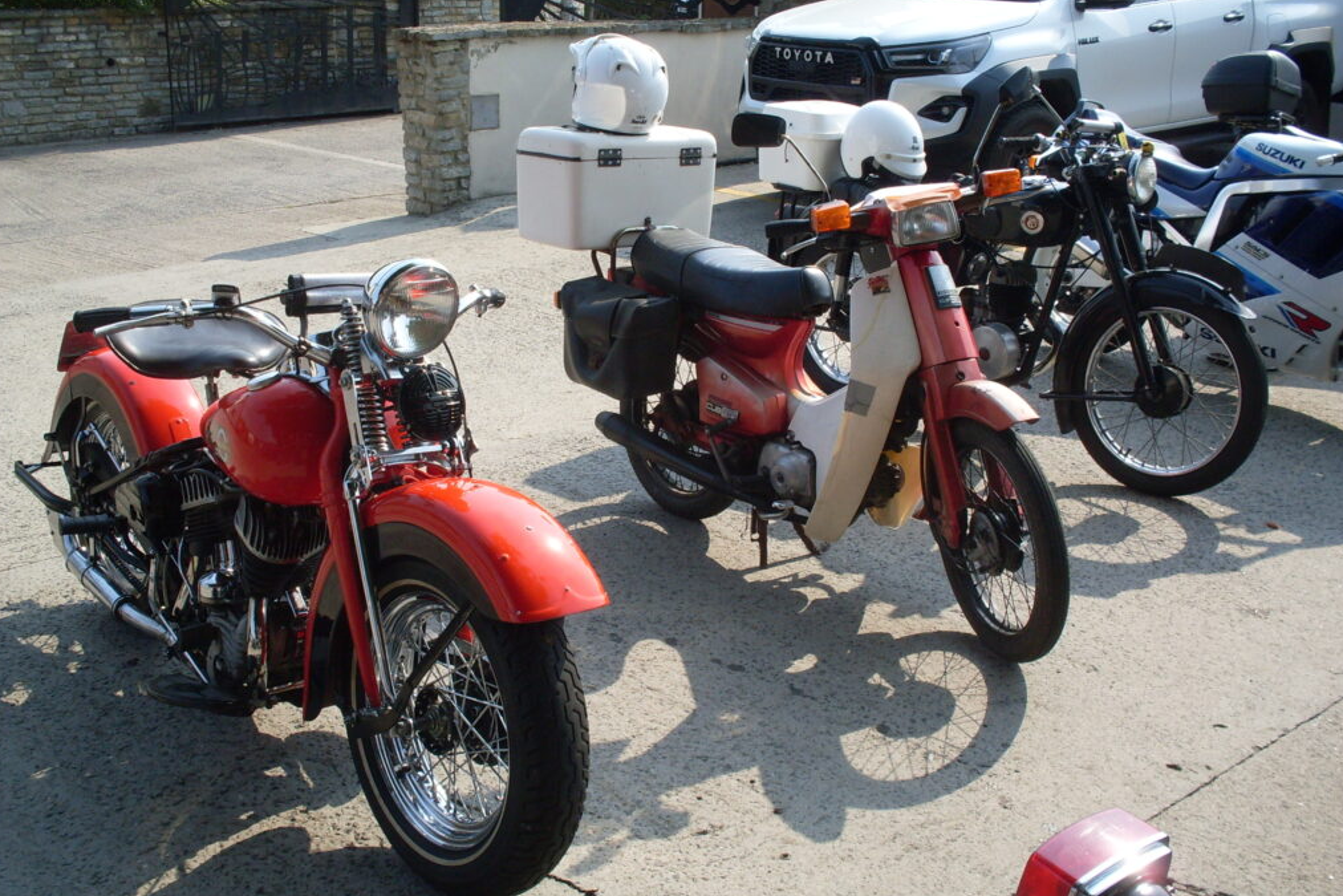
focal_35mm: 40
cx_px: 668
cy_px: 462
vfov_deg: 33.4
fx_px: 1492
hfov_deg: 48.5
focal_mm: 6.3
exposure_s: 1/125
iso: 80
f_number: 8.4
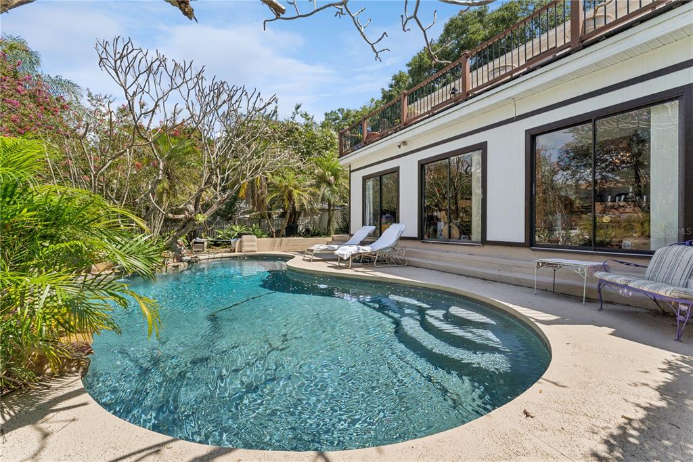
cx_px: 346
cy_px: 231
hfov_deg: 100.8
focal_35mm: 15
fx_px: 287
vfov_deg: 77.7
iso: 100
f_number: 11
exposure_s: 1/160
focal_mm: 14.9
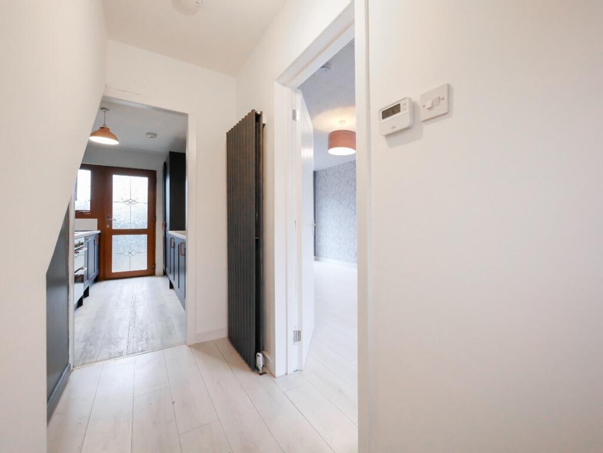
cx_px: 302
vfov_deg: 85.7
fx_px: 244
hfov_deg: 102.1
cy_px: 226
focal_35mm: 14
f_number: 4
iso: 1600
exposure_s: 1/60
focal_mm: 7
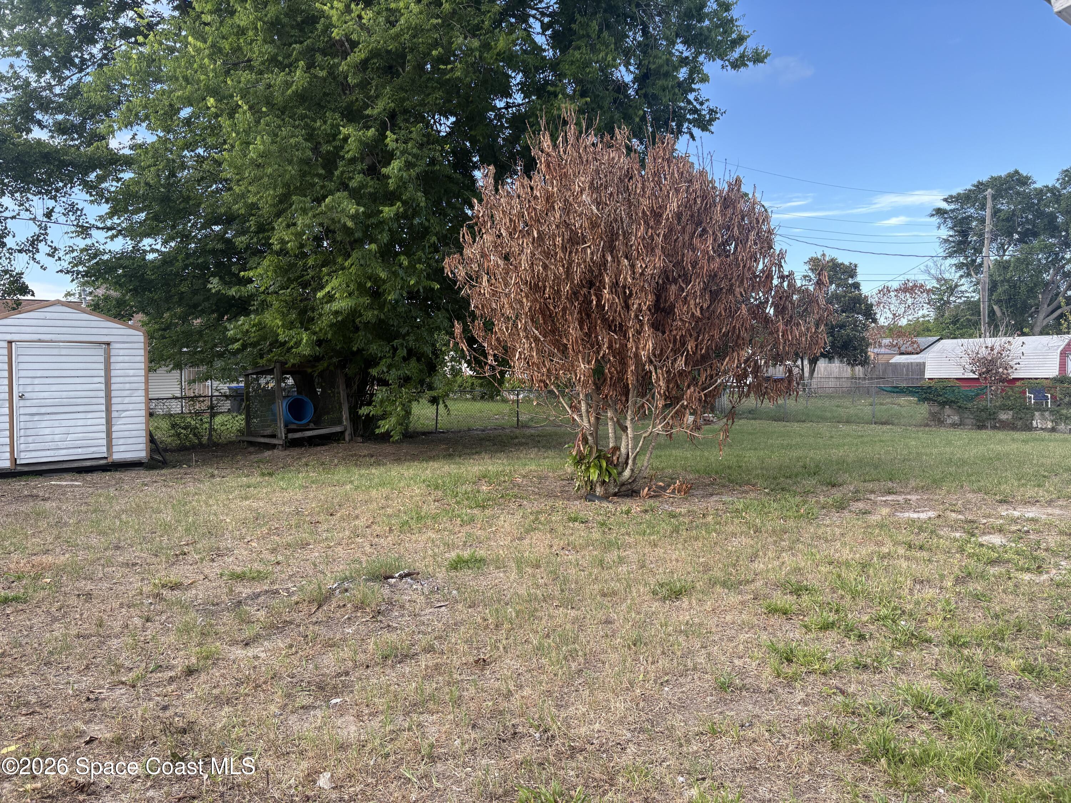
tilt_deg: -1.5
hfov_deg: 67.3
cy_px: 402
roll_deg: +0.2
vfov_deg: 53.1
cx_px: 536
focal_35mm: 26
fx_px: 804
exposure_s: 1/535
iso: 64
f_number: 1.6
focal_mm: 5.96
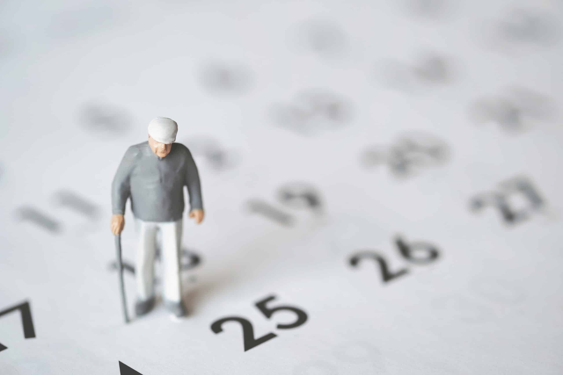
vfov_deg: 15.2
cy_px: 188
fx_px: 1407
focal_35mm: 90
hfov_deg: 22.6
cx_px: 282
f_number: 2.8
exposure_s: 1/140
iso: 160
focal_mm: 60
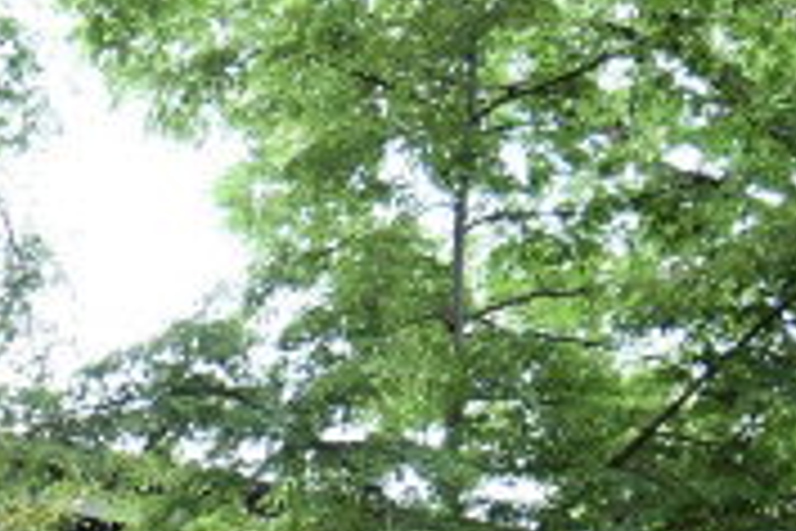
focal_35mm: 78
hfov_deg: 23.9
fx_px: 1725
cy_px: 749
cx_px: -130
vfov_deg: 16.3
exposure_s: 1/80
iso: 200
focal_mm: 18
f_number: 4
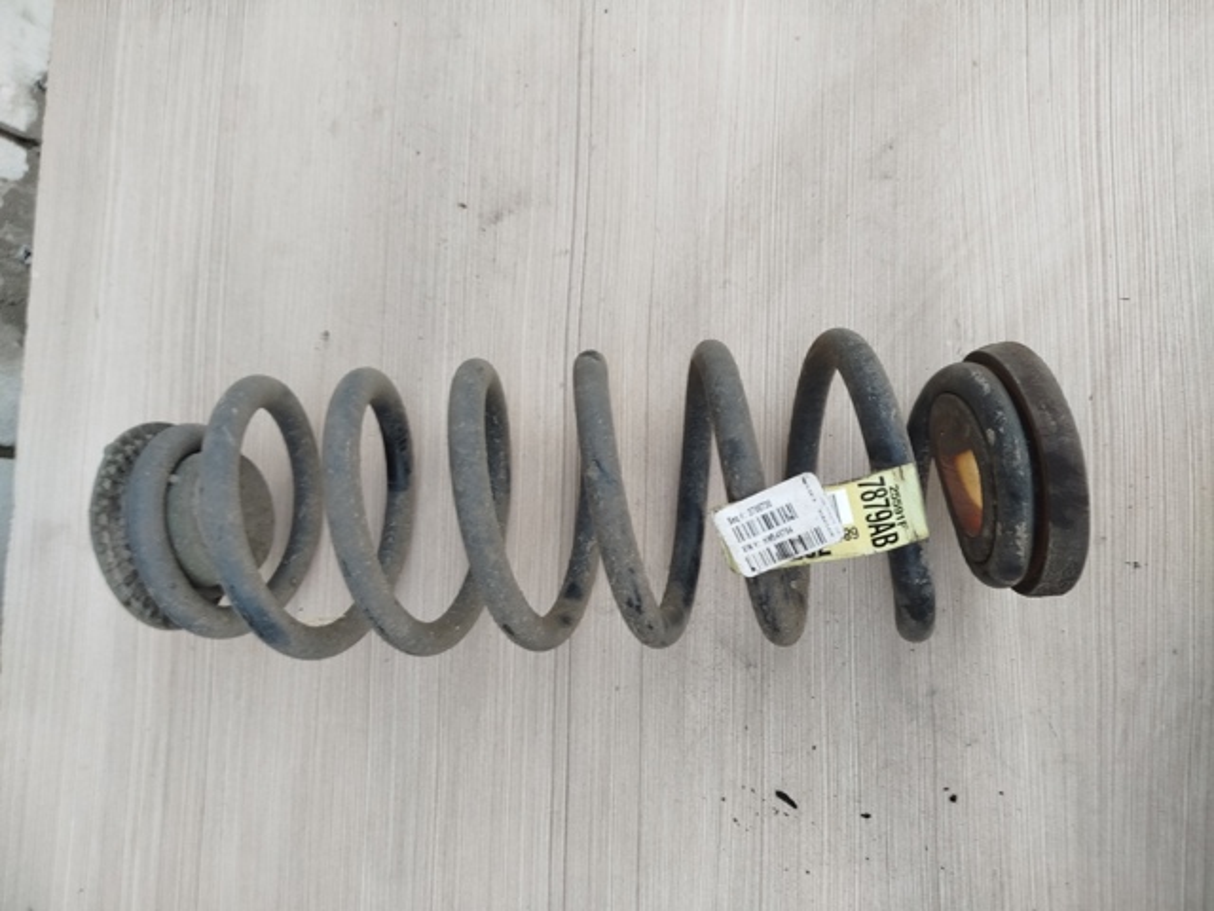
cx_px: 607
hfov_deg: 71.6
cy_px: 456
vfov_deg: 56.8
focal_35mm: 24
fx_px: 842
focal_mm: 5.31
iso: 320
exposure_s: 1/33
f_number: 1.7
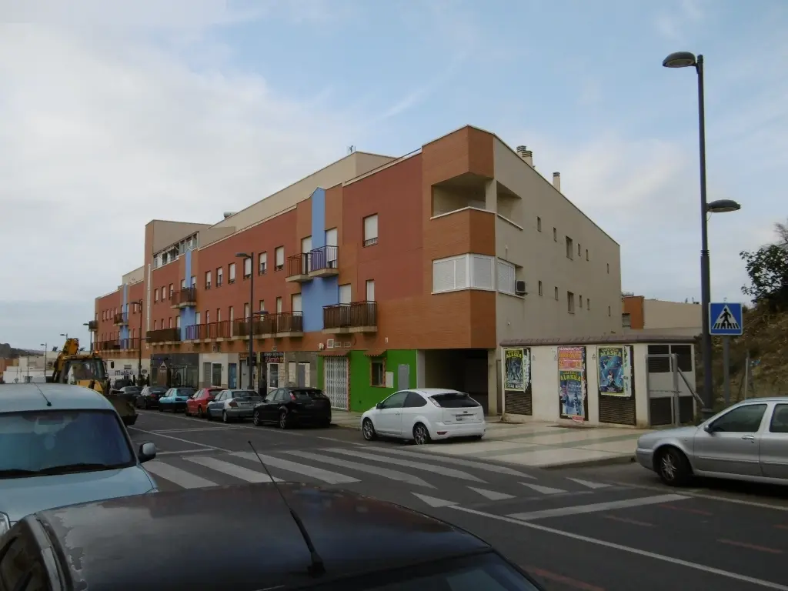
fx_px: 728
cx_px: 394
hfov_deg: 56.8
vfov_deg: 44.2
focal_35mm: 32
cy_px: 296
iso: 100
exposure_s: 1/1000
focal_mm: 5.8
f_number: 3.5
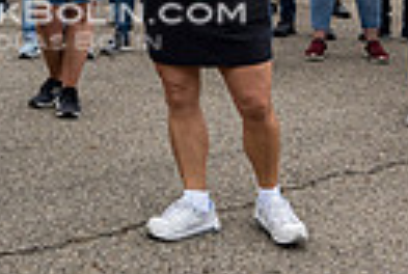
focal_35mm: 106
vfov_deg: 12.5
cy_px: -98
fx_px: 1204
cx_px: 31
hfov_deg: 18.9
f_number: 4
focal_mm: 24
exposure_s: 1/800
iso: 640
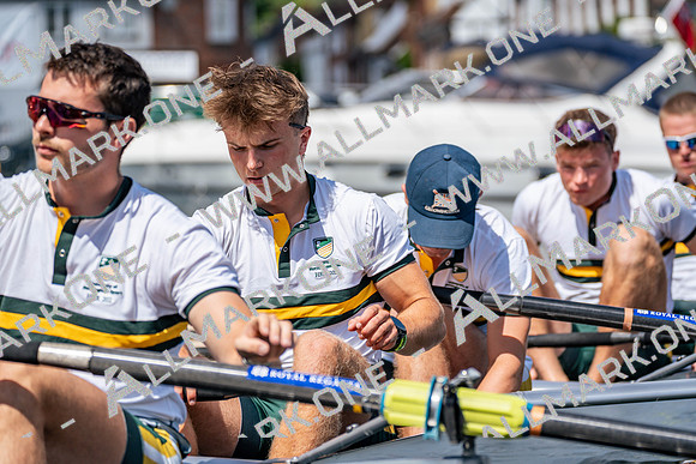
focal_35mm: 189
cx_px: 348
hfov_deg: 10.9
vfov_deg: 7.3
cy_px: 232
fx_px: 3655
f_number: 5.6
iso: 100
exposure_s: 1/1600
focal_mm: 189
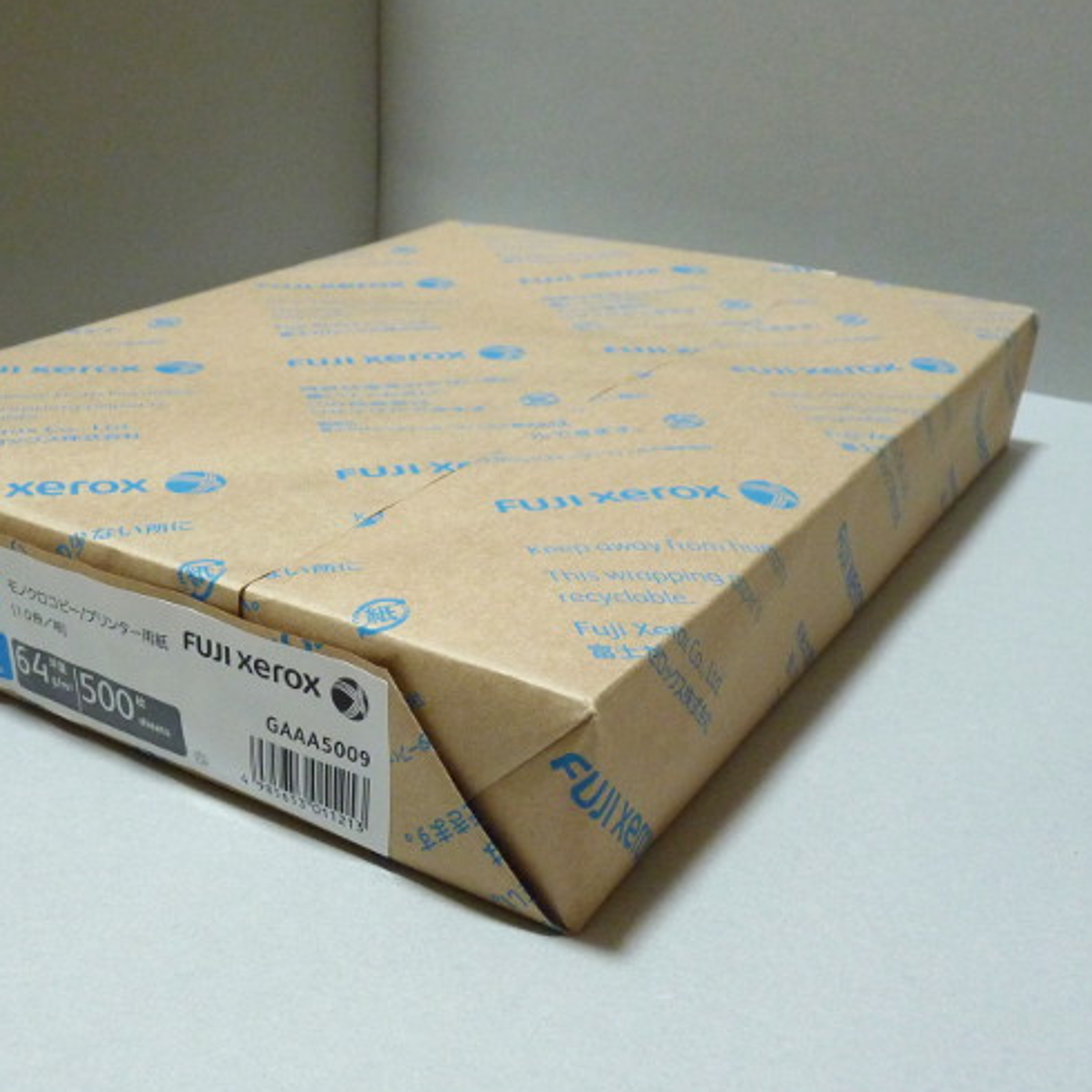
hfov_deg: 42.3
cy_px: 593
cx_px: 370
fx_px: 1392
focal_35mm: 39
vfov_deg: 42.8
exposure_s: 1/30
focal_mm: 4.8
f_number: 2.8
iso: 320
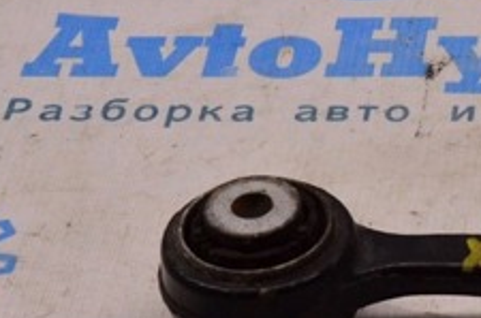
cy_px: 253
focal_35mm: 192
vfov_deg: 7.1
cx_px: 631
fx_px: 2566
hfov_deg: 10.5
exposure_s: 1/160
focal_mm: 45
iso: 1600
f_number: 8
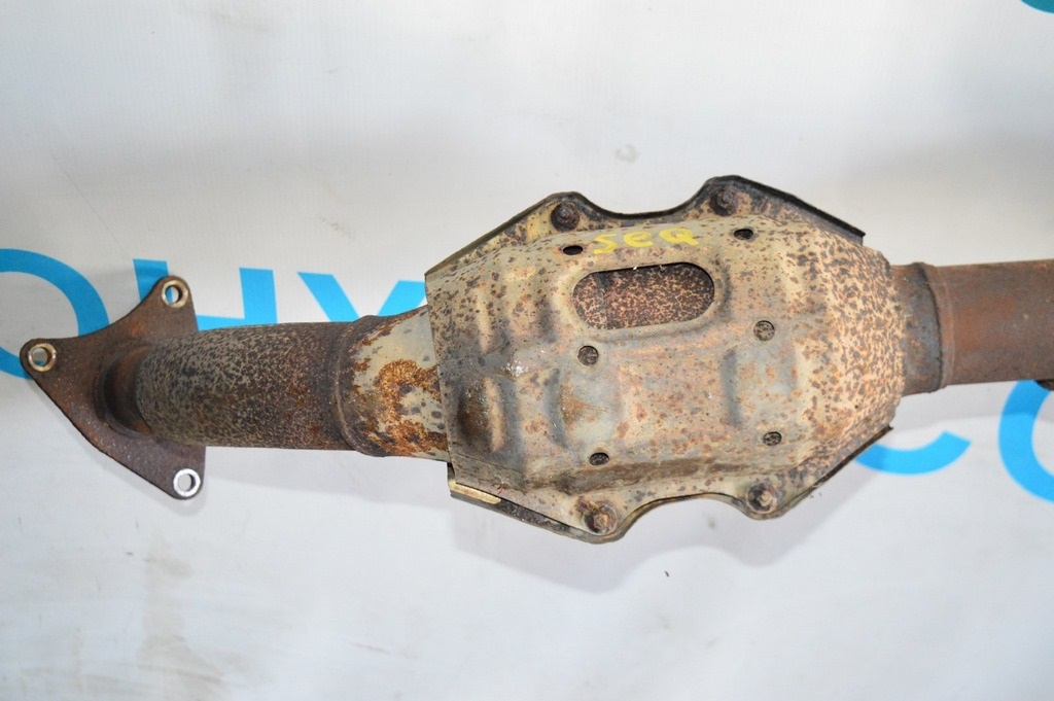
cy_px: 350
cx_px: 527
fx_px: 1492
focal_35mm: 51
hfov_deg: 38.9
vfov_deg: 26.4
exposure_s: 1/200
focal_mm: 34
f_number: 4.5
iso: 3200
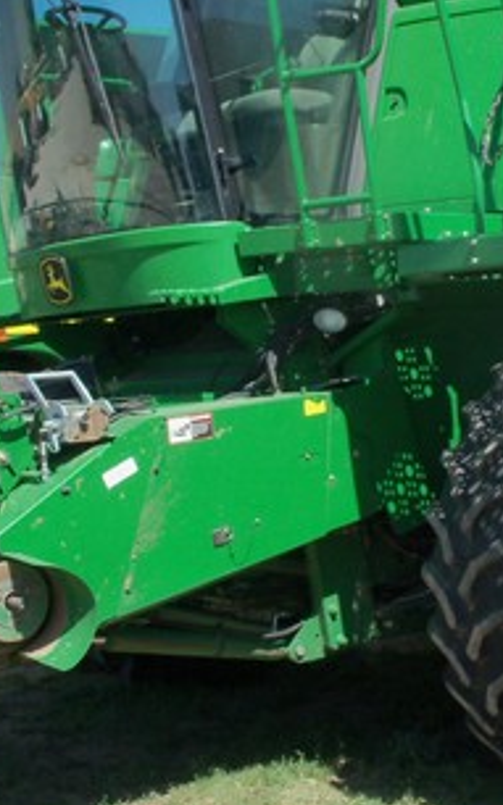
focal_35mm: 66
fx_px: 1449
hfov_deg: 19.3
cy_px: 324
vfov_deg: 31.0
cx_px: 466
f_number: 5.5
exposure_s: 1/250
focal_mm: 6.3
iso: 80
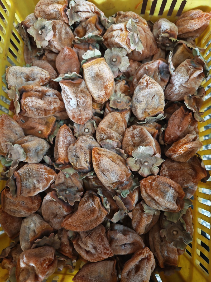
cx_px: 106
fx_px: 195
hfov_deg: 56.8
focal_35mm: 24
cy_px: 141
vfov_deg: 71.6
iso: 1250
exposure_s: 1/25
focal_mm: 6.67
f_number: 1.9
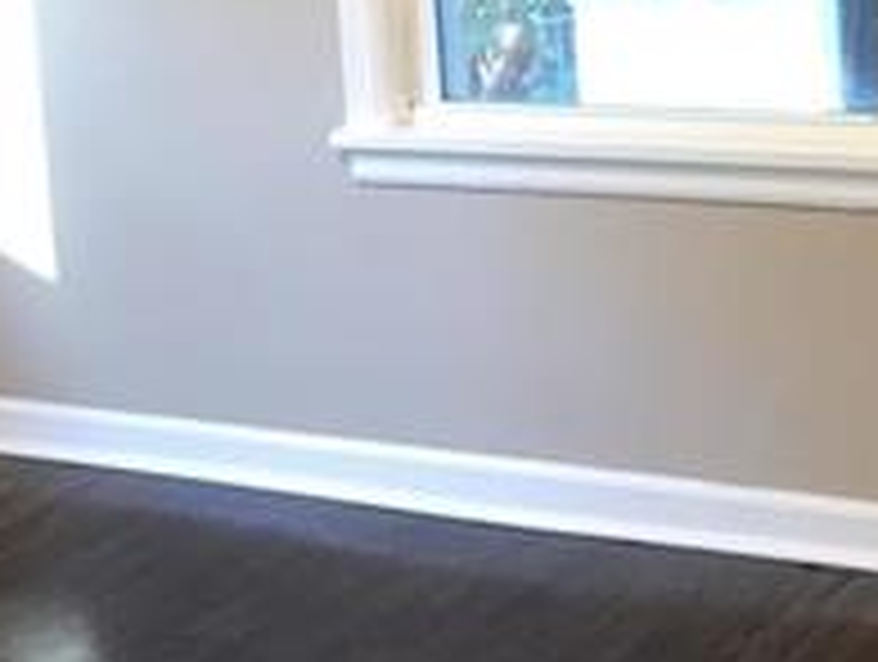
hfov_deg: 20.5
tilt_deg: -9.2
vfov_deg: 15.4
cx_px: 270
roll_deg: +4.9
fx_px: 2414
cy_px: 54
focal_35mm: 95
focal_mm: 4.15
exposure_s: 1/30
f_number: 2.2
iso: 125
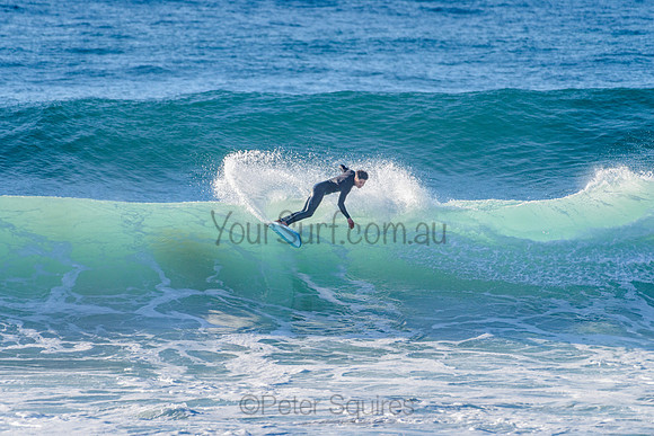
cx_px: 327
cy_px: 218
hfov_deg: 3.4
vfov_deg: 2.2
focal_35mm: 613
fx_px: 11142
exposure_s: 1/2000
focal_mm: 500
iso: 220
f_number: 5.6
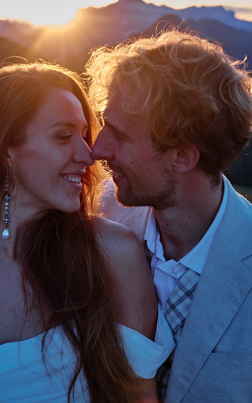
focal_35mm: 61
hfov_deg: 21.2
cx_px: 91
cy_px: 197
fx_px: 670
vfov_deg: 33.5
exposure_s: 1/140
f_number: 2.8
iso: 125
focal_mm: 23
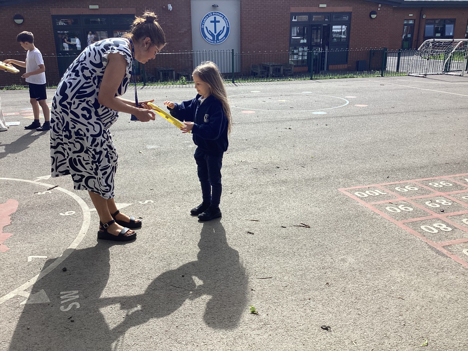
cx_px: 234
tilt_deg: -19.6
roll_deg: +0.0
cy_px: 176
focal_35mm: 31
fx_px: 419
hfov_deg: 58.4
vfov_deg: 45.4
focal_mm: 3.3
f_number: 2.4
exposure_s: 1/1072
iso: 25
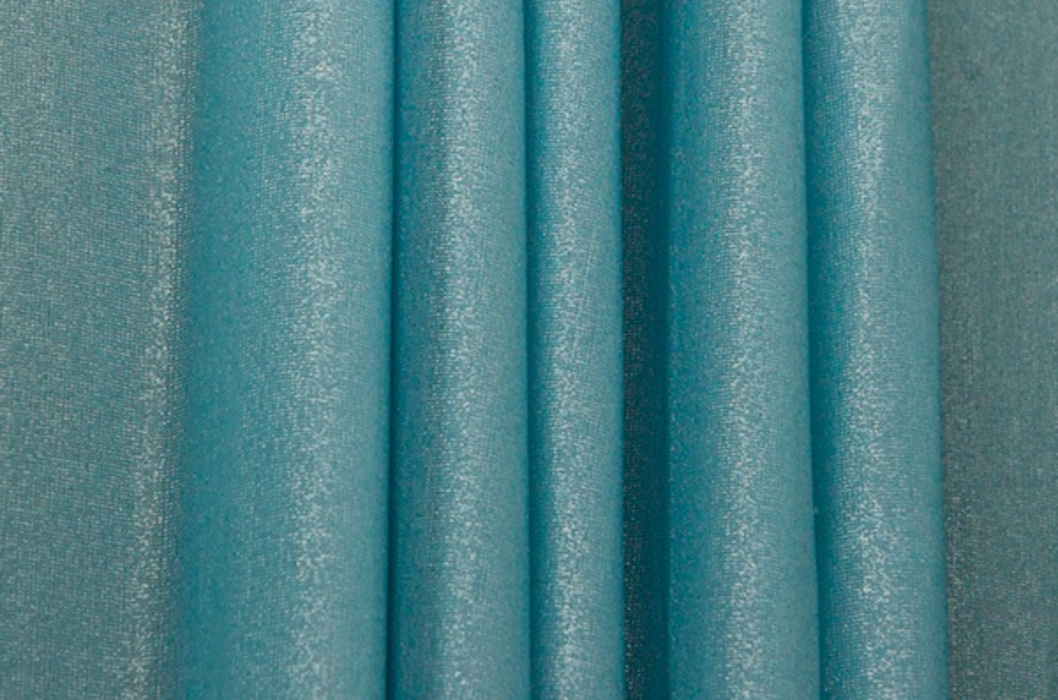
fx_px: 4398
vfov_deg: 9.1
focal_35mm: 150
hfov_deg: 13.7
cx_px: 529
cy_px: 350
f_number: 11
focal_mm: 100
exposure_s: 1/800
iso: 800
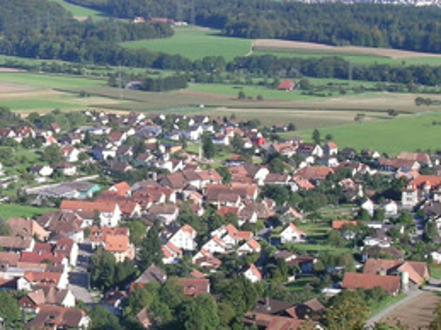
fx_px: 1604
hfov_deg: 15.5
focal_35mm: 126
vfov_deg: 11.8
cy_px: 191
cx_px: 48
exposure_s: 1/194
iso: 50
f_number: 6.4
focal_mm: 8.7
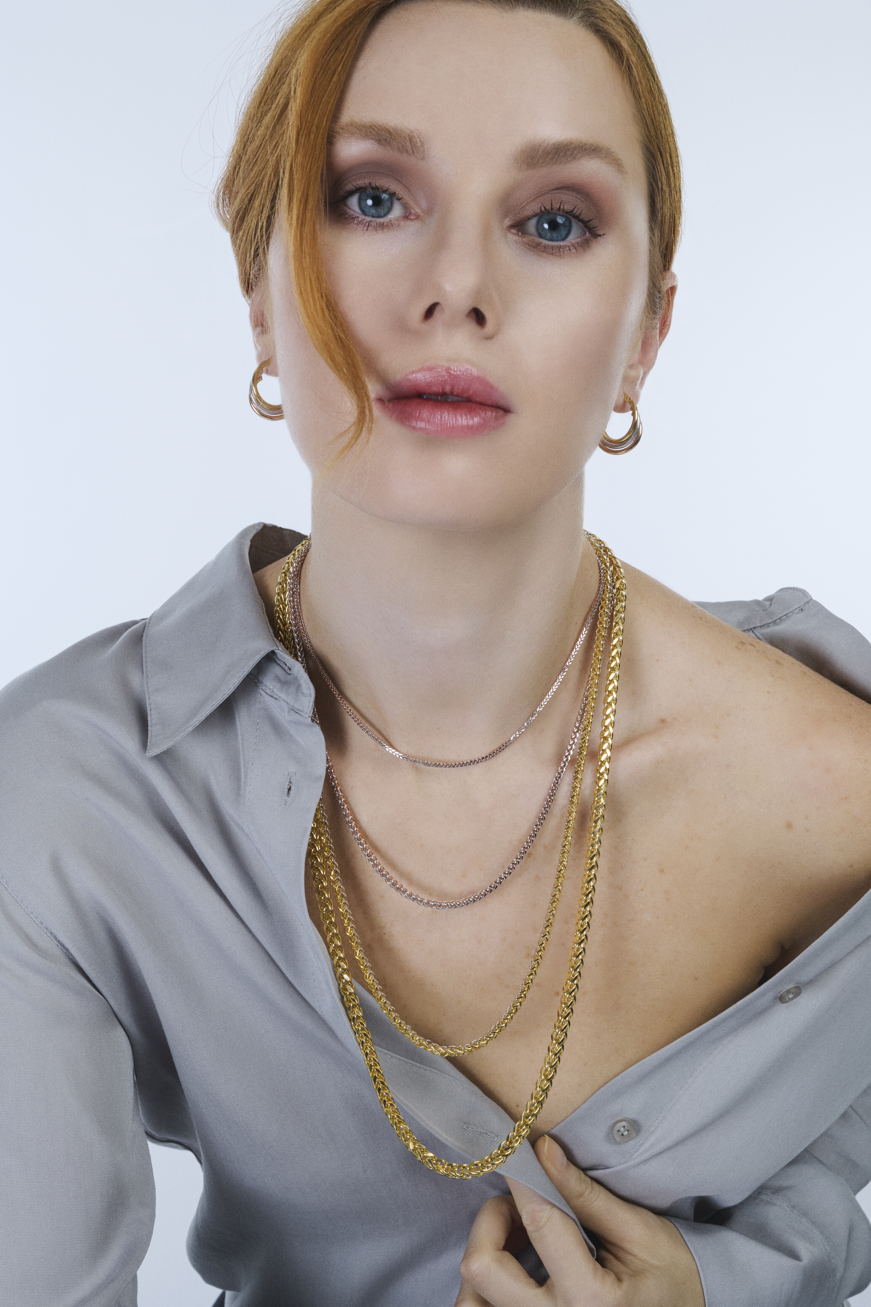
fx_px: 2214
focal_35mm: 61
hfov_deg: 22.3
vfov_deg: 32.9
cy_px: 644
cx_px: 436
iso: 125
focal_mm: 60
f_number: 16
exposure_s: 1/200
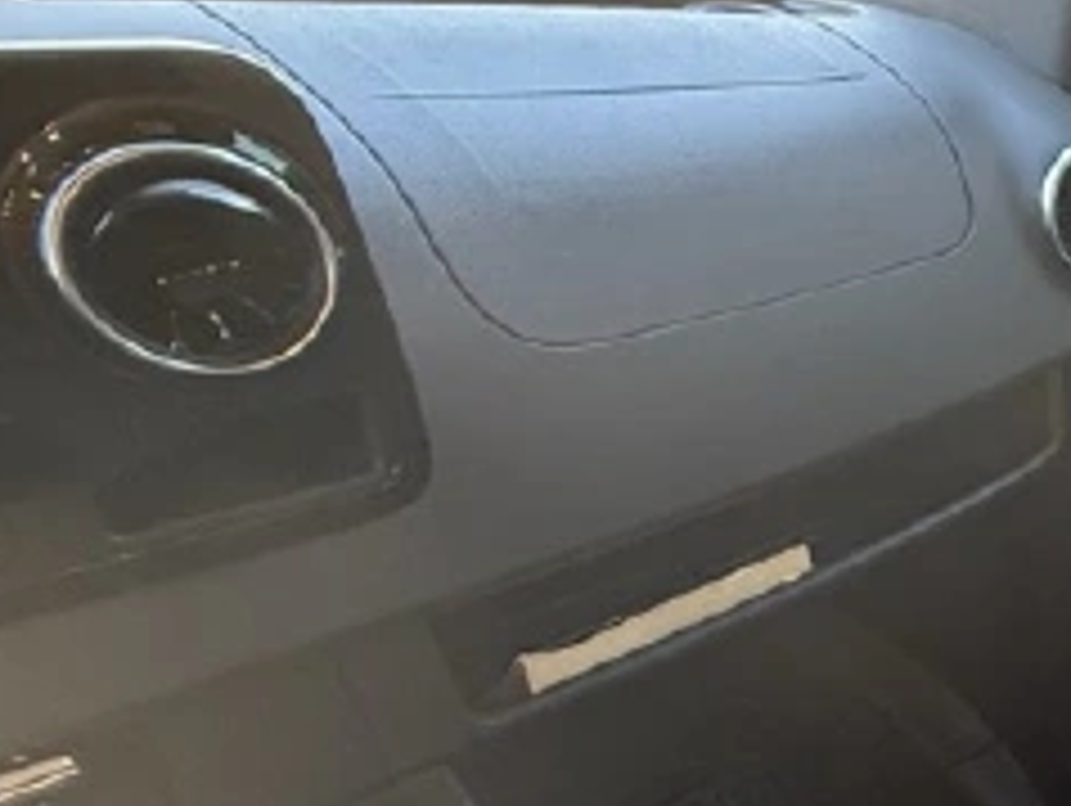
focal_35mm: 47
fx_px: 1456
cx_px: 1660
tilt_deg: -32.8
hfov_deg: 26.7
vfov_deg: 29.6
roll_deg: -21.5
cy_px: 734
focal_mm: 2.22
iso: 320
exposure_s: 1/71
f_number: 2.2
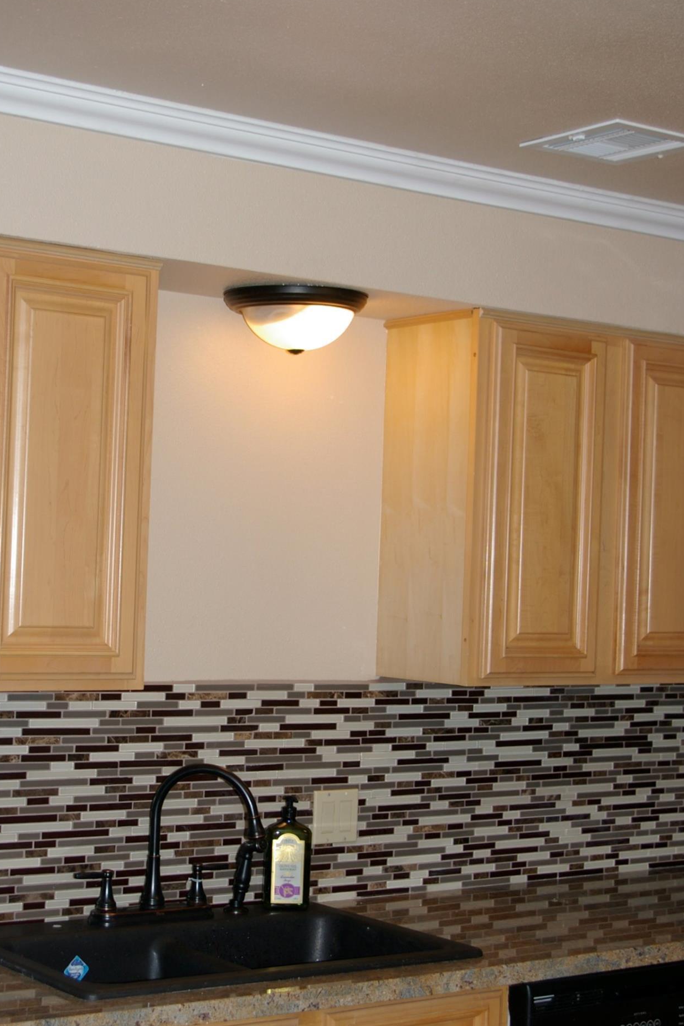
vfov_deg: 35.2
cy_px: 618
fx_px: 1614
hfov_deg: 23.9
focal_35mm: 57
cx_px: 312
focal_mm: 31
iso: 200
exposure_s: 1/45
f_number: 4
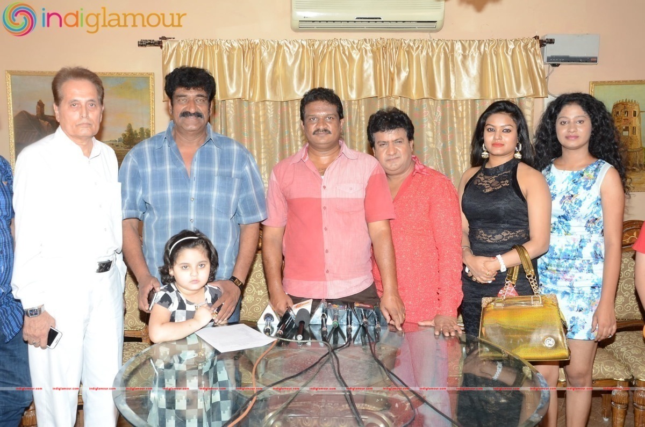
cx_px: 322
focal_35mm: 36
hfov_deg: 53.2
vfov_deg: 36.7
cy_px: 214
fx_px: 644
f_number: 5.6
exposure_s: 1/125
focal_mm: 24
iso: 500
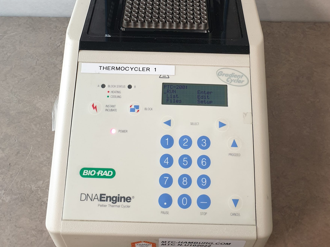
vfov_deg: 36.6
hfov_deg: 49.0
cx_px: 165
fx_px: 362
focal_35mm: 38
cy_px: 55
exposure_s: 1/50
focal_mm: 4.3
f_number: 2.4
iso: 200
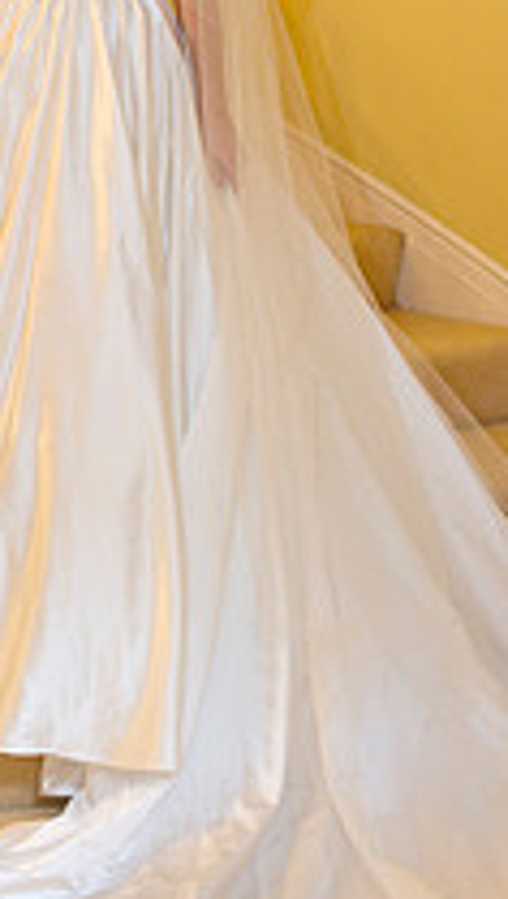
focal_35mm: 99
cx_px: 200
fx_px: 2364
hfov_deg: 12.3
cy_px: 198
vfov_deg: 21.3
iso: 1250
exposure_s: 1/60
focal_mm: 44
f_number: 4.5
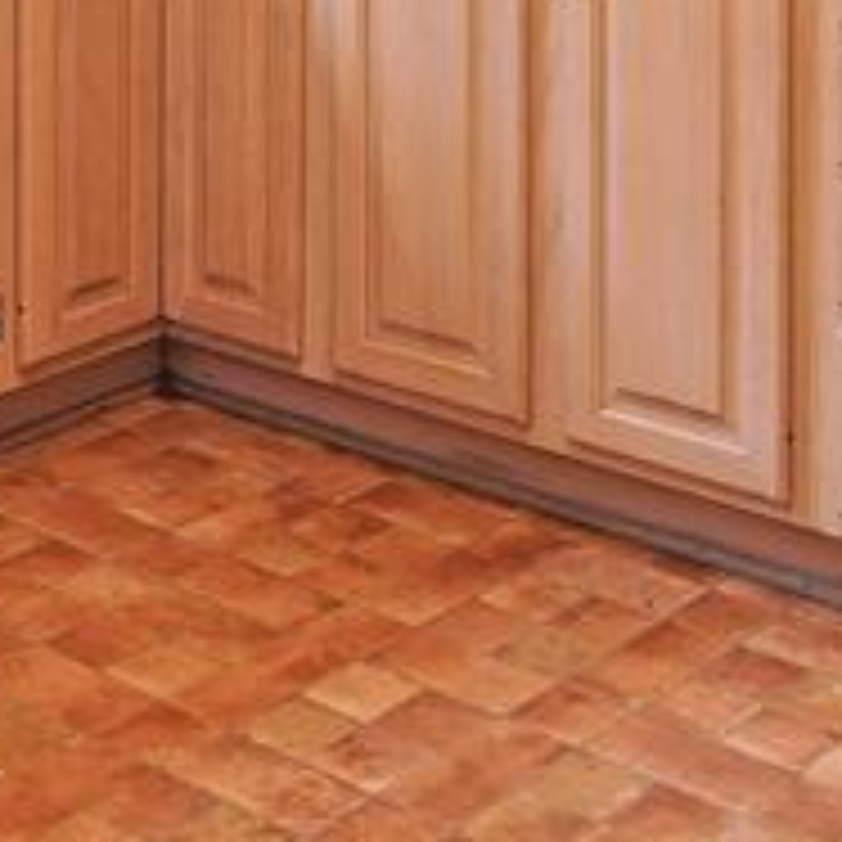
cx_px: 504
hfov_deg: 20.6
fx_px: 2312
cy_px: -484
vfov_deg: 18.0
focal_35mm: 84
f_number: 5.6
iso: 400
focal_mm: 17
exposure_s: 1/80
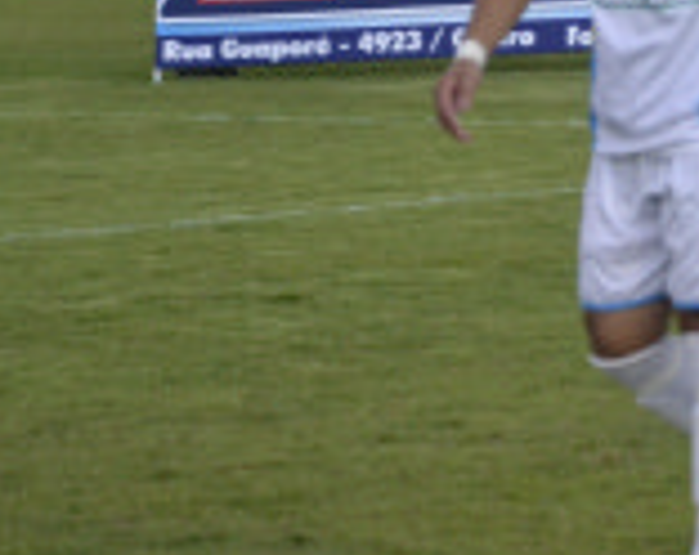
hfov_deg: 4.7
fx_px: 8399
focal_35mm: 407
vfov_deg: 3.8
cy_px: -34
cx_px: 1075
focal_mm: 90
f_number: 5.6
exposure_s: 1/125
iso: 2200
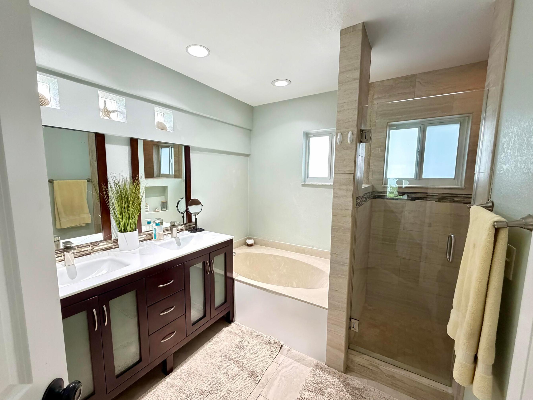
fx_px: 231
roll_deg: -0.1
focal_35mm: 15
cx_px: 257
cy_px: 204
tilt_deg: -7.1
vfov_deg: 81.7
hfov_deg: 98.1
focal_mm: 2.22
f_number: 2.2
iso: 800
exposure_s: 1/60
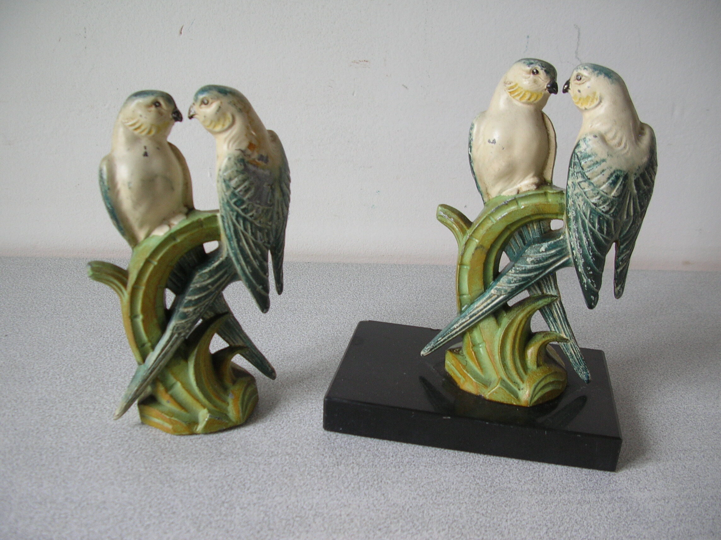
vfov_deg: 40.6
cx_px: 360
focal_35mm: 35
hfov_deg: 52.7
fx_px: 728
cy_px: 270
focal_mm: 5.8
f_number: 2.8
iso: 50
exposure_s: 1/10.3
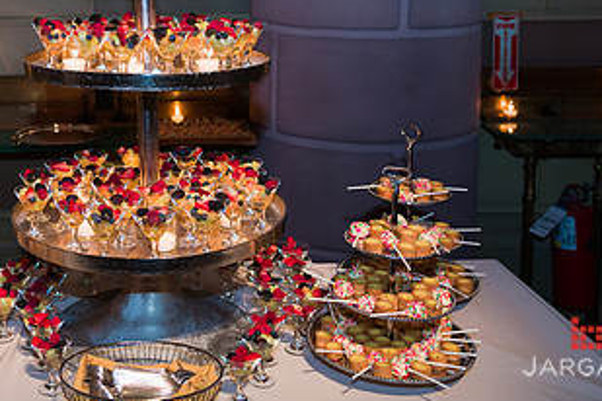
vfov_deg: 28.7
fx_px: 752
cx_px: 144
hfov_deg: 42.2
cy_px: 43
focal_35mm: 45
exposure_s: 1/200
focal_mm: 24
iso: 1600
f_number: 4
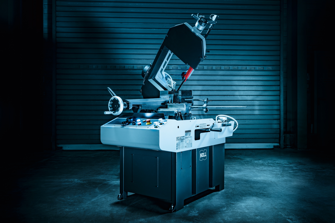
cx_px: 168
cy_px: 112
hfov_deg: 54.4
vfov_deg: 37.9
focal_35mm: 35
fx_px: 326
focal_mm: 35
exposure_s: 1.6
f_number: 9
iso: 200
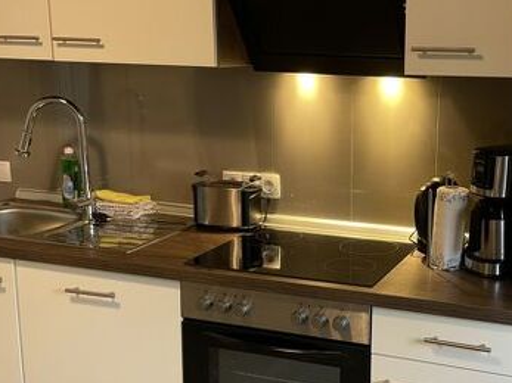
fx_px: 798
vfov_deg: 27.0
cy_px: 219
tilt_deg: -12.8
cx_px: 374
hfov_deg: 34.9
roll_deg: -1.1
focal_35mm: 54
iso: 100
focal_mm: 4.2
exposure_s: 1/50
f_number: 1.6
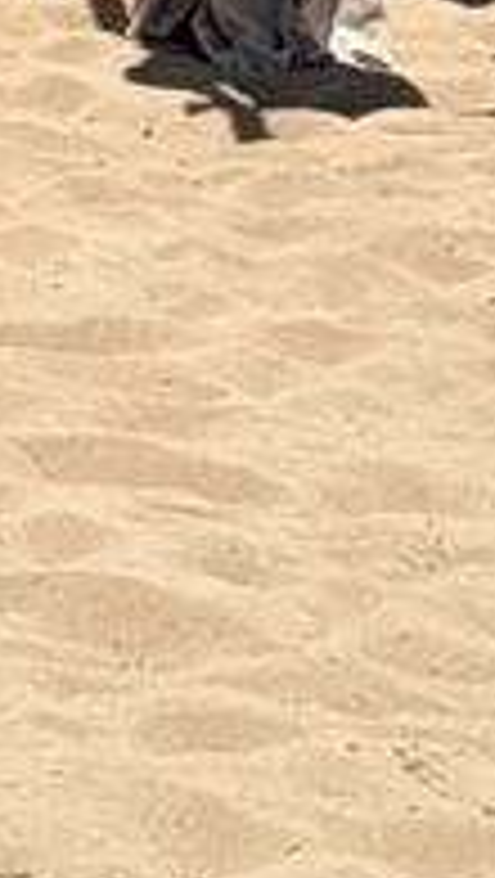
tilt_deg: +0.9
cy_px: -1328
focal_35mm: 297
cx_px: -693
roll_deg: -0.8
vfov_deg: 6.8
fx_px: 6915
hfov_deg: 4.0
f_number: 1.6
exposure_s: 1/4630
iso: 25
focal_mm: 5.96
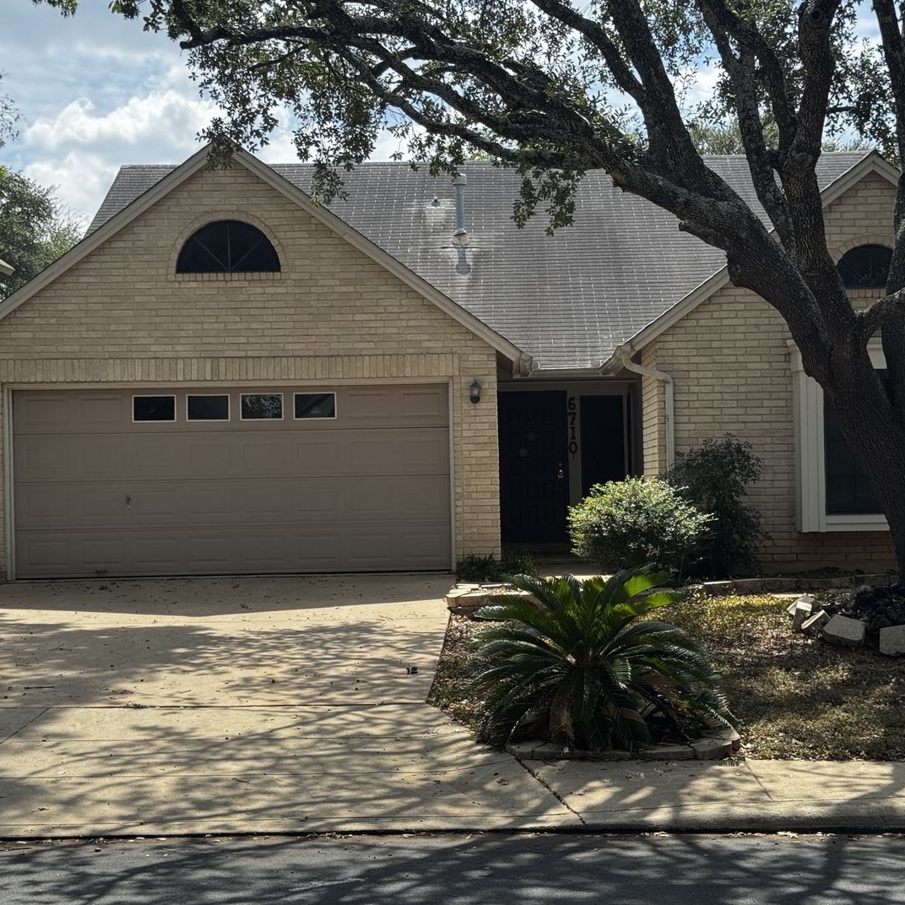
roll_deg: +1.0
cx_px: 510
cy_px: 451
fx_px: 1686
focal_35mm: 57
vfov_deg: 30.0
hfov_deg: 30.0
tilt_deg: +0.5
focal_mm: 6.76
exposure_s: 1/1681
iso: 64
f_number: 1.78
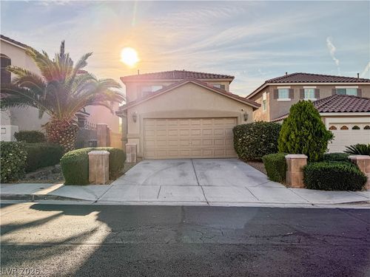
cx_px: 185
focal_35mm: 24
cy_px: 138
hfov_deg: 71.6
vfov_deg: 56.8
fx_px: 257
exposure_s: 1/950
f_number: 1.8
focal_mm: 6.76
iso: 100
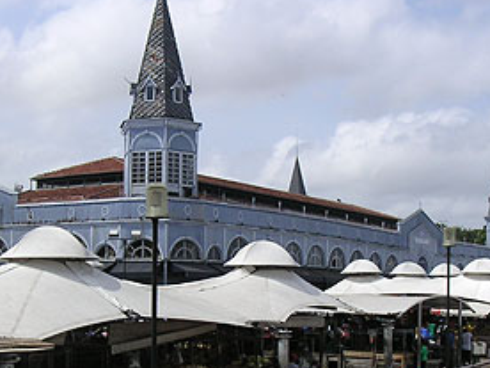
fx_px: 878
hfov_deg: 31.2
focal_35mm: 62
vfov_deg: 23.5
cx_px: 215
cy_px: 252
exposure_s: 1/250
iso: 50
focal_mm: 6
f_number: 6.7
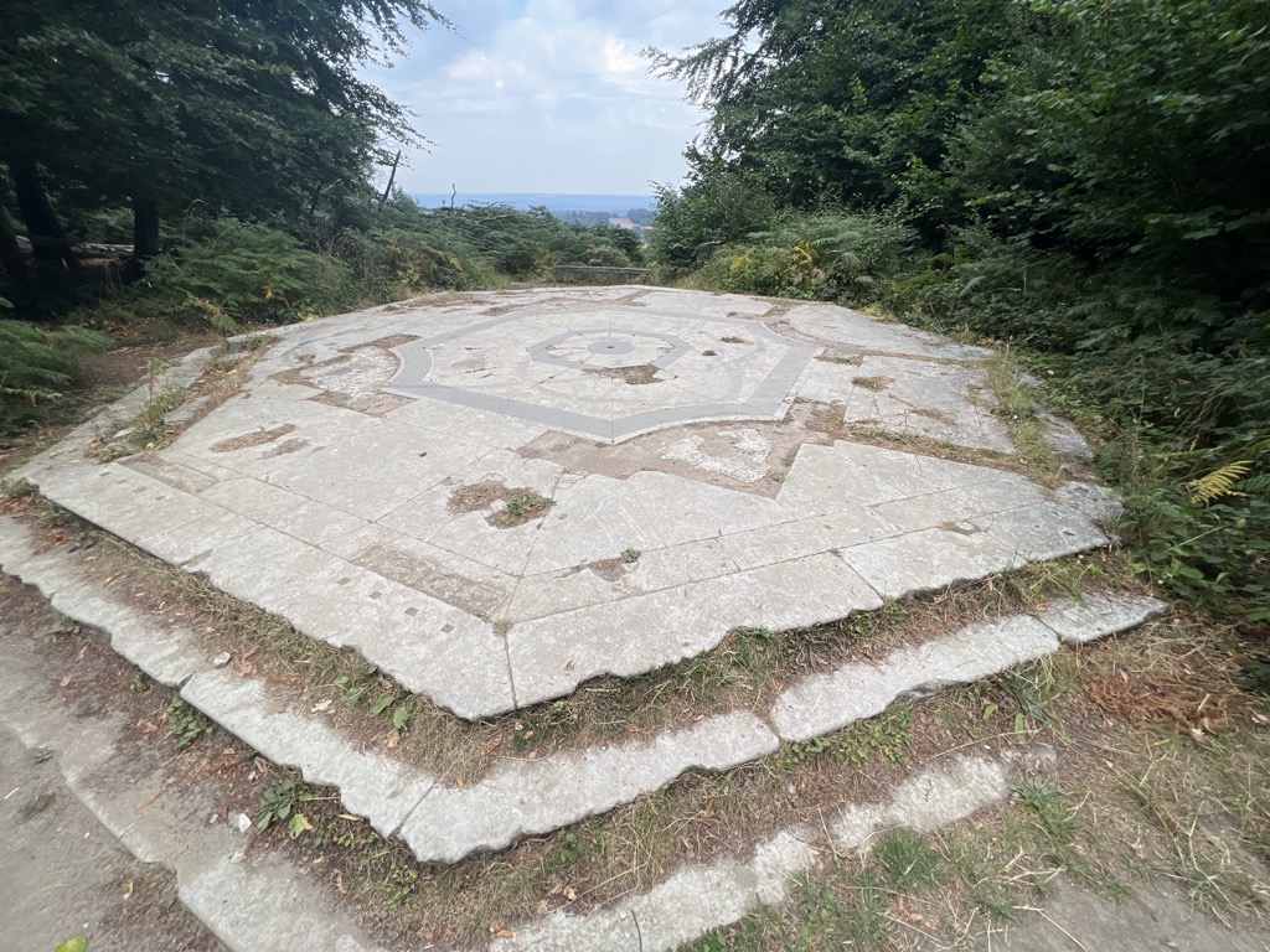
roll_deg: -0.1
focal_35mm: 13
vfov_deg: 89.9
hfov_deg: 106.2
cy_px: 476
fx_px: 477
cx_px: 635
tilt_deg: -30.0
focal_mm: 1.57
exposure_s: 1/518
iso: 32
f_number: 1.8
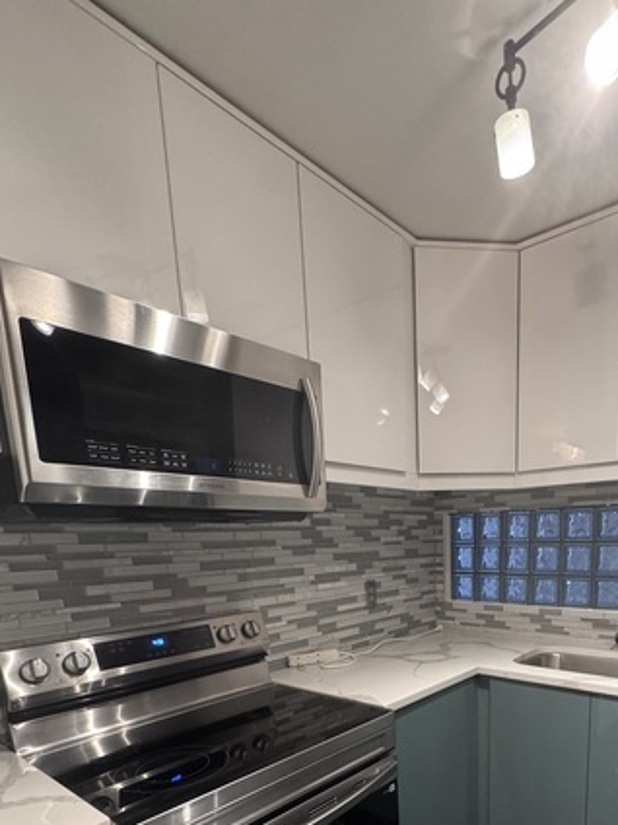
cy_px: 637
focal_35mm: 22
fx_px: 524
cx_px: 412
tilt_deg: -11.3
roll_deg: +1.5
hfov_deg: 59.7
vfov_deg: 70.3
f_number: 2.2
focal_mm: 2.22
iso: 640
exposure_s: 1/60
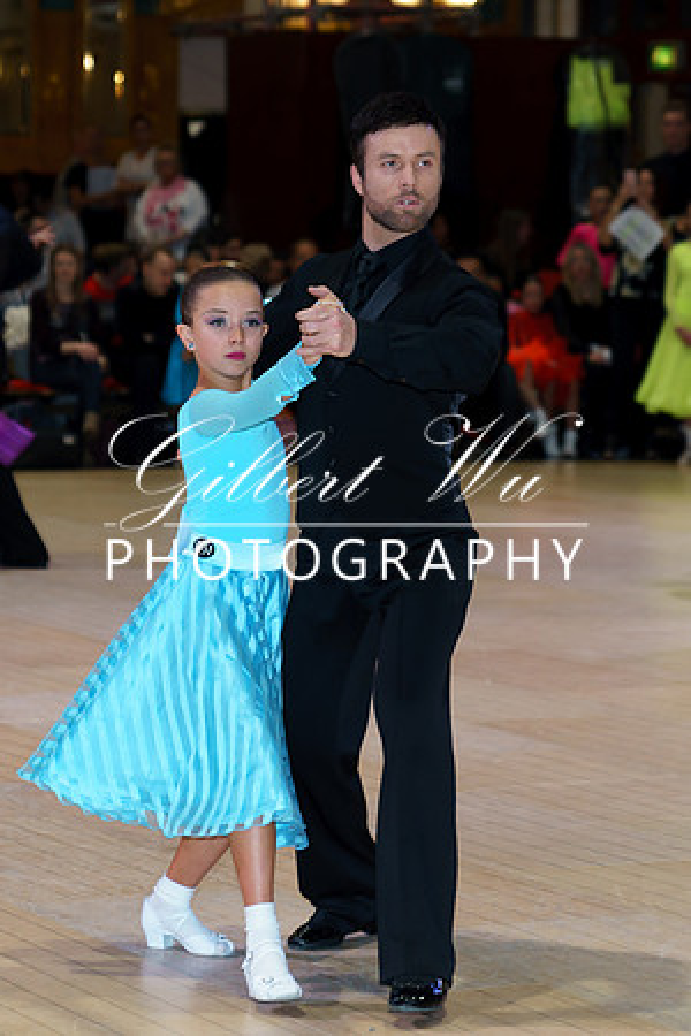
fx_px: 4196
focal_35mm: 146
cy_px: 415
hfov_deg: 9.4
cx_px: 303
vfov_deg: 14.1
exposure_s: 1/160
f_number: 2.8
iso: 400
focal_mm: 70
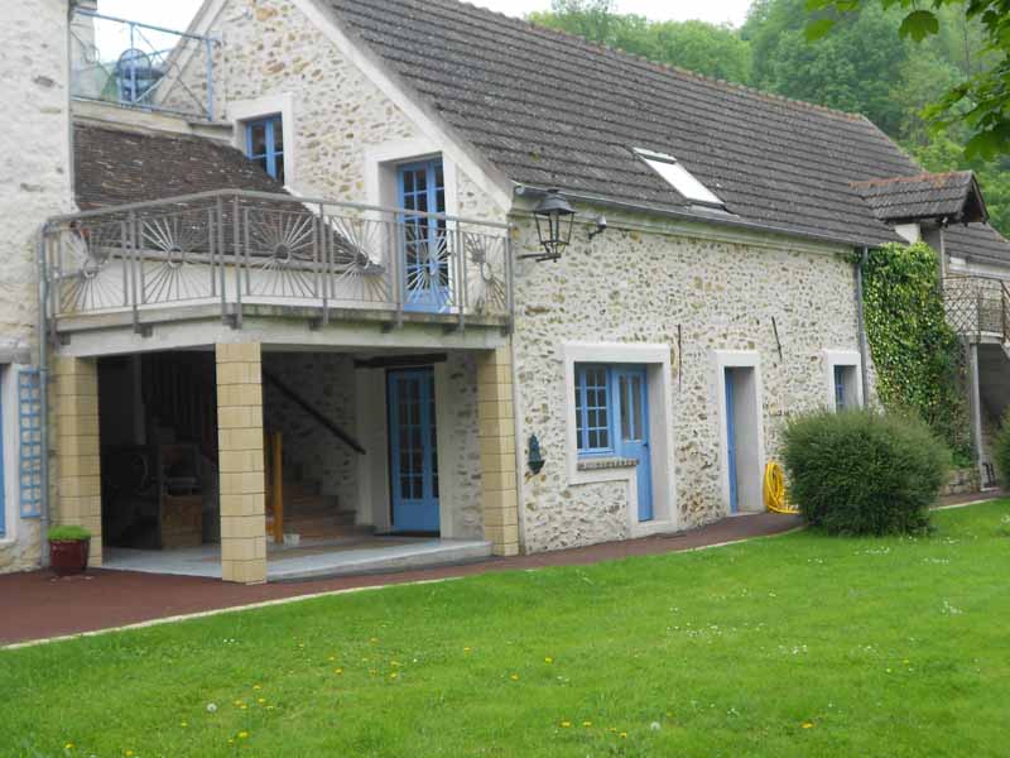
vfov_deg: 26.1
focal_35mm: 56
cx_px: 505
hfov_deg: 34.3
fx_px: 1634
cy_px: 379
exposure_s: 1/160
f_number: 4.9
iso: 80
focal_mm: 10
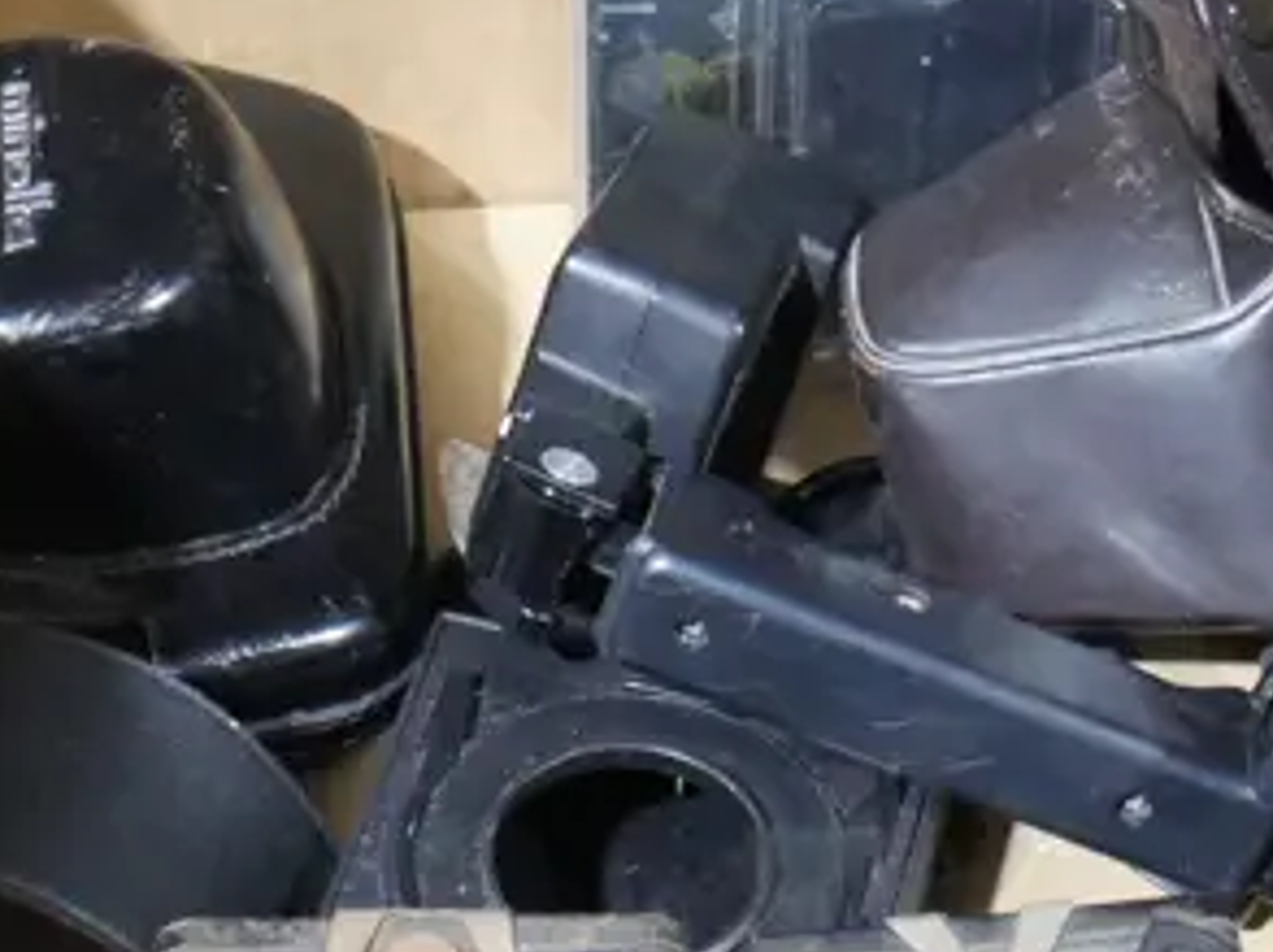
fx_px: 3600
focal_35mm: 98
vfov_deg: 14.8
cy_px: 926
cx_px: 778
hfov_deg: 20.0
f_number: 3.5
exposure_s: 1/60
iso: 1600
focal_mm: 14
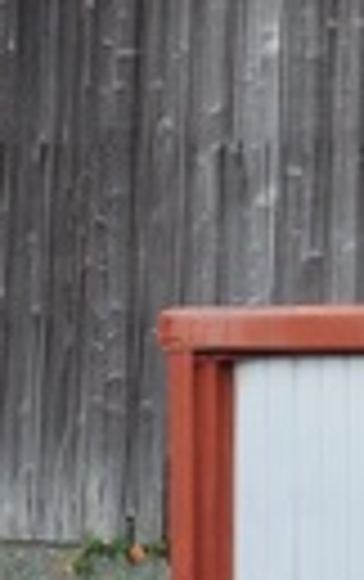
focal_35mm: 240
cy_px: -218
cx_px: 807
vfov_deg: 8.6
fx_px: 3797
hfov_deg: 5.3
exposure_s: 1/125
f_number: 8
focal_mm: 18.3
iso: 200
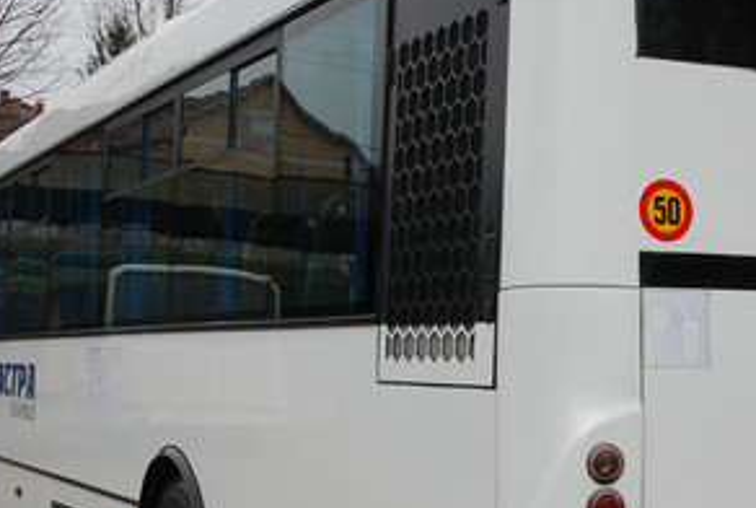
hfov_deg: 25.2
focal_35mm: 79
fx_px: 1662
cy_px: 270
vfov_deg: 17.4
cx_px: 598
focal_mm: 24
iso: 250
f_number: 5
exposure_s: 1/100
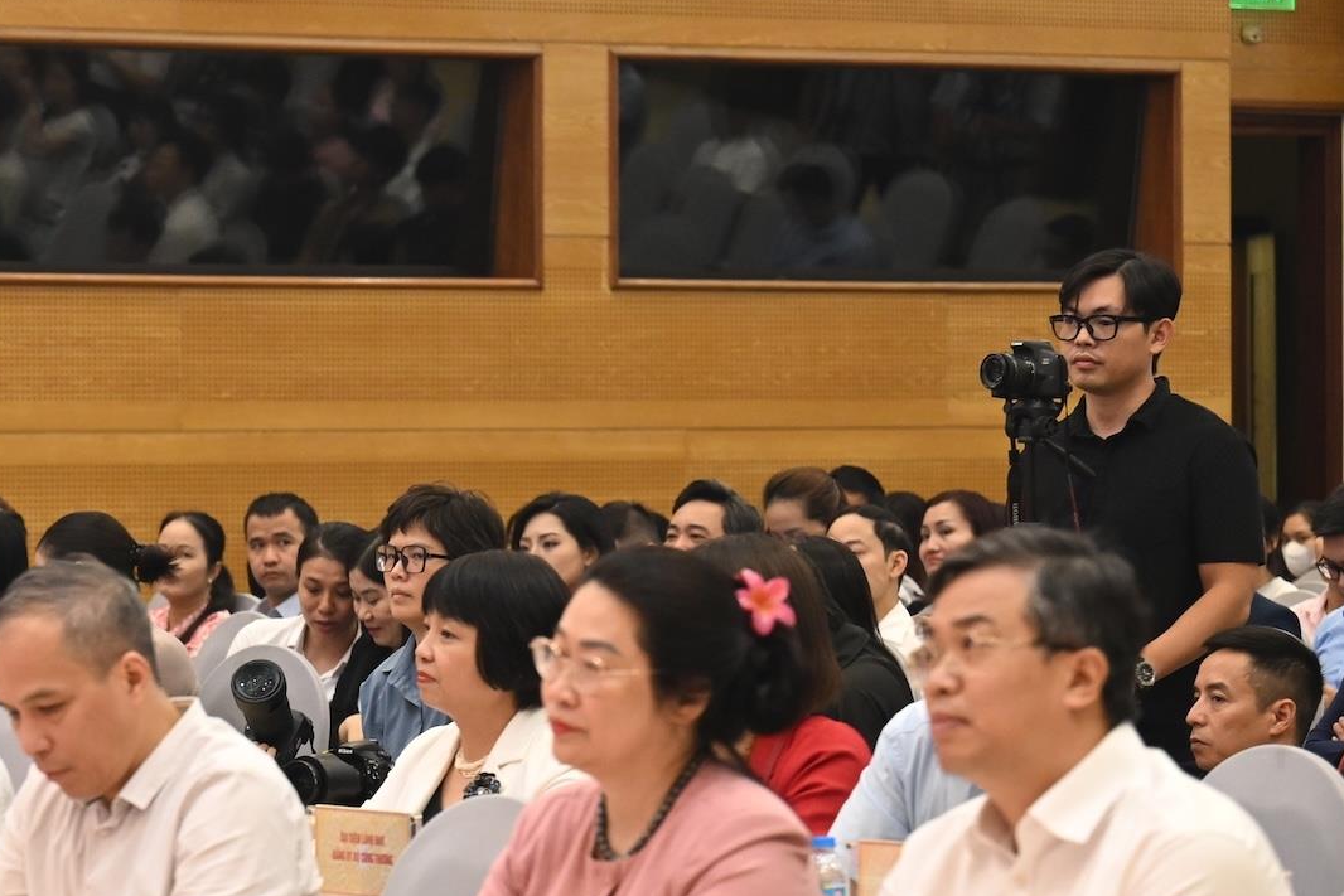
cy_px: 396
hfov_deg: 10.2
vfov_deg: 7.0
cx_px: -524
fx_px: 7355
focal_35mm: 197
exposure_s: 1/200
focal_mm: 70
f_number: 3.5
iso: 1250
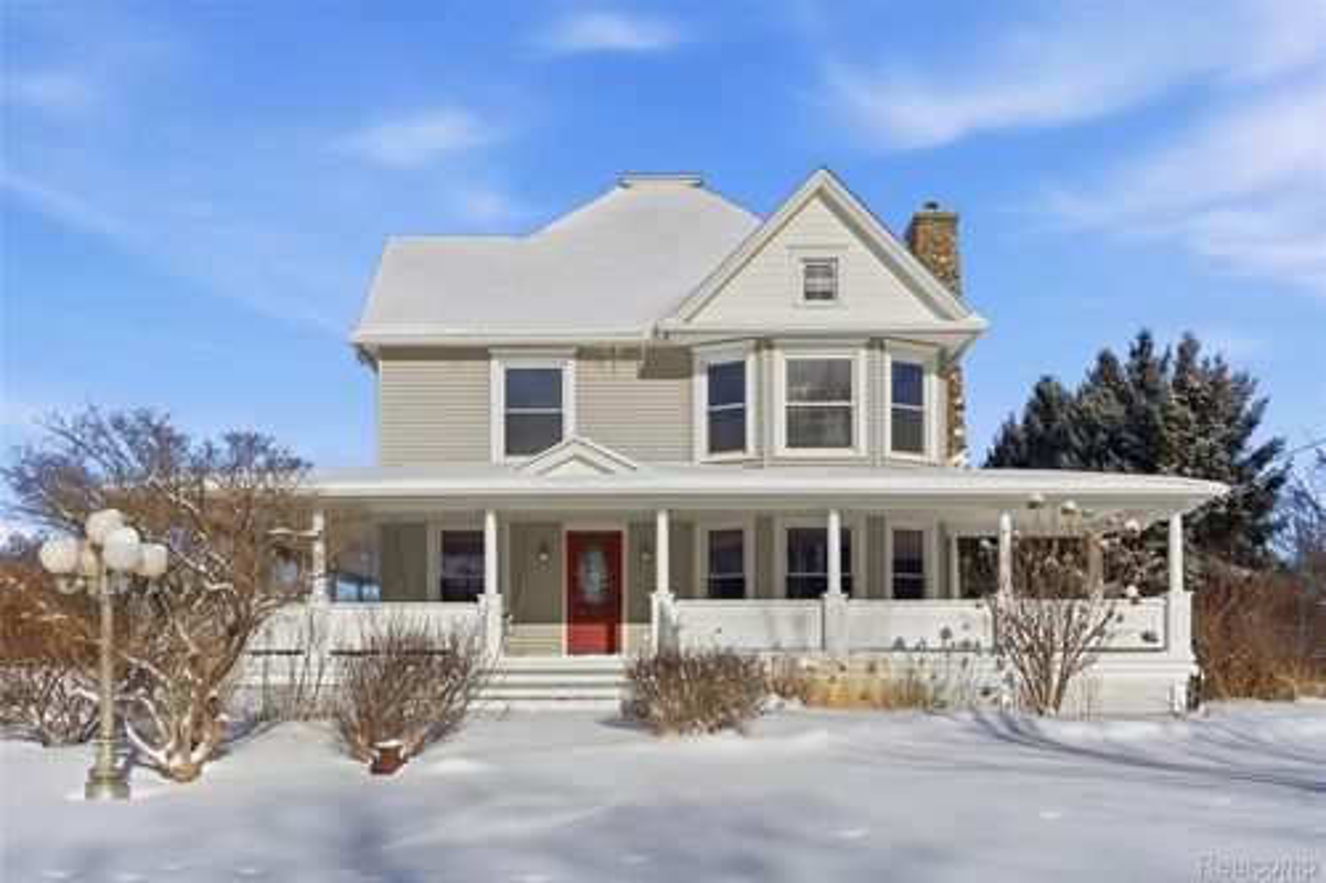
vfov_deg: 43.6
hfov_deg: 61.9
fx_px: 1105
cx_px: 663
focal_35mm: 30
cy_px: 442
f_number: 4
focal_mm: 30
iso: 100
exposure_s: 1/8000
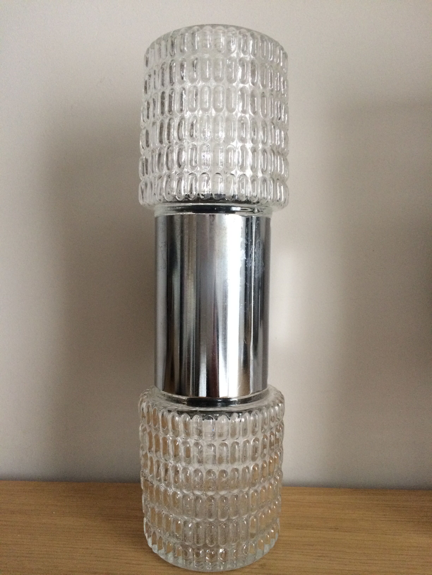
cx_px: 216
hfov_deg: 48.2
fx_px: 483
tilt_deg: -5.0
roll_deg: +0.8
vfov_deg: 61.7
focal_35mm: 29
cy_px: 288
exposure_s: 1/20
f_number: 2.2
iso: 320
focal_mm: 4.15
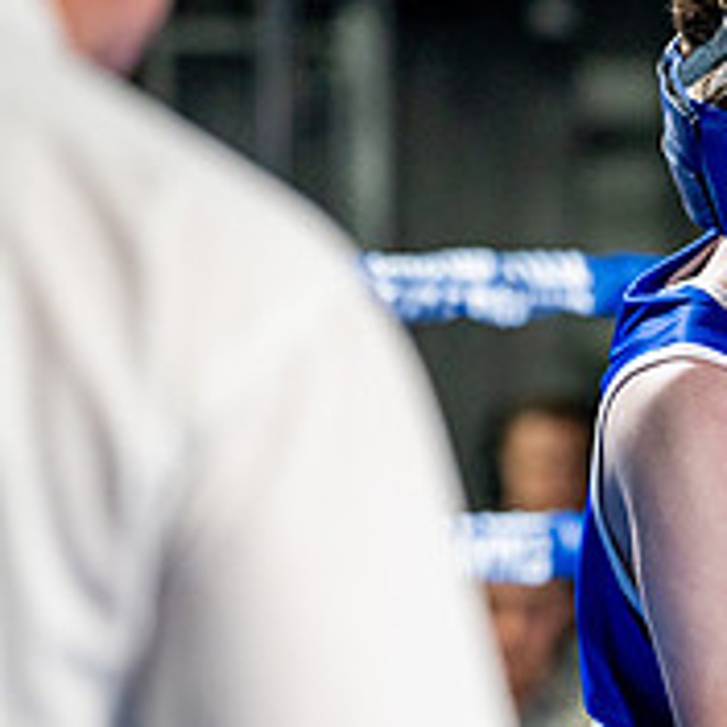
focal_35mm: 257
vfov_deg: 6.8
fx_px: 6107
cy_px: 667
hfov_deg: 6.8
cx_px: 801
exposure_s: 1/1000
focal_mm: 92
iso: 4000
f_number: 2
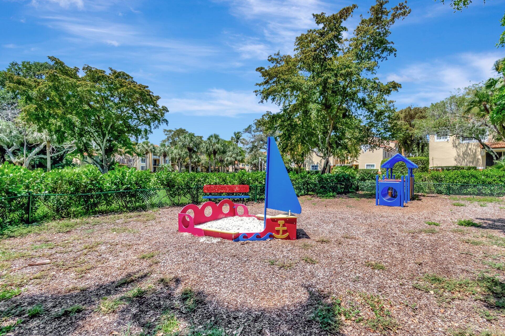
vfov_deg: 73.7
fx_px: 224
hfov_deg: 96.6
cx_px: 269
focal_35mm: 16
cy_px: 170
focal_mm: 10
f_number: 8
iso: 640
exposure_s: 1/1600
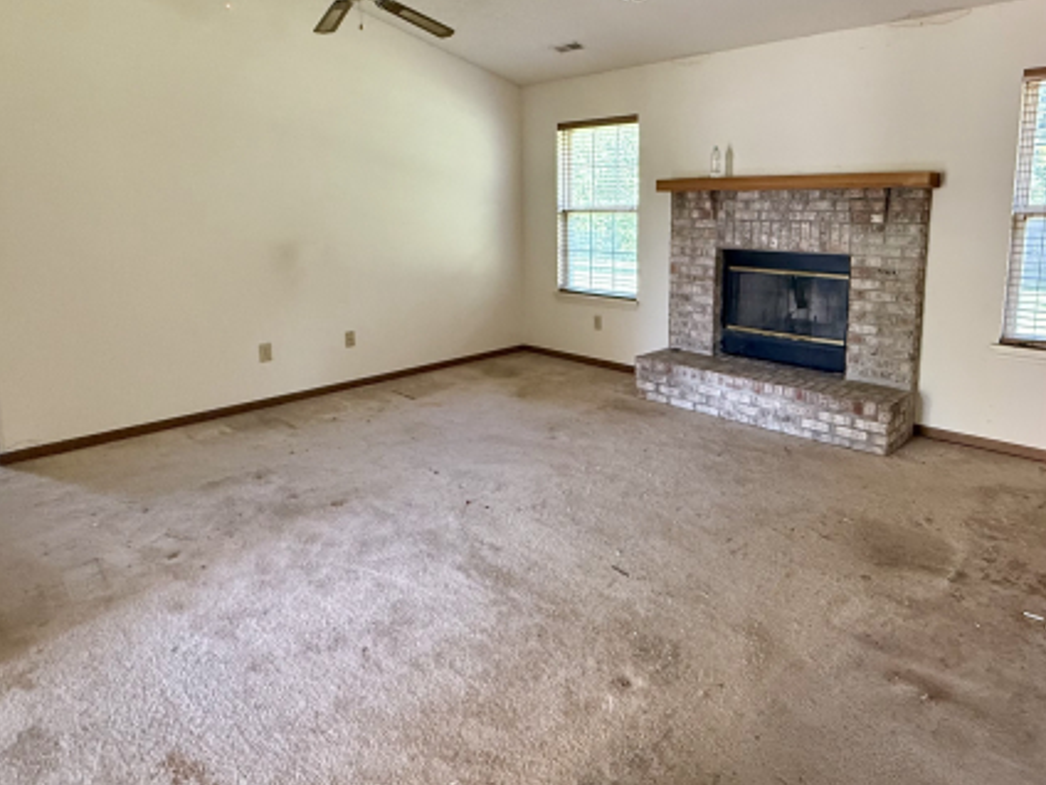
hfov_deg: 75.9
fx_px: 665
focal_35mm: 22
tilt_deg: -8.0
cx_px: 598
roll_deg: -0.6
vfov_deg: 60.3
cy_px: 296
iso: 500
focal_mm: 2.22
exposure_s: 1/60
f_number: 2.2
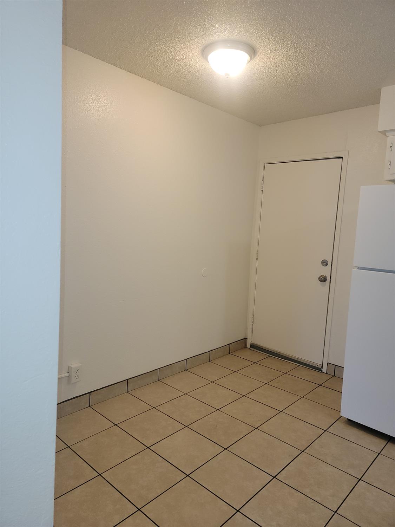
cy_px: 264
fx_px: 365
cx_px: 198
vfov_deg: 71.6
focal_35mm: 24
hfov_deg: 56.8
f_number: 1.8
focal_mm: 6.7
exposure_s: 1/60
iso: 100
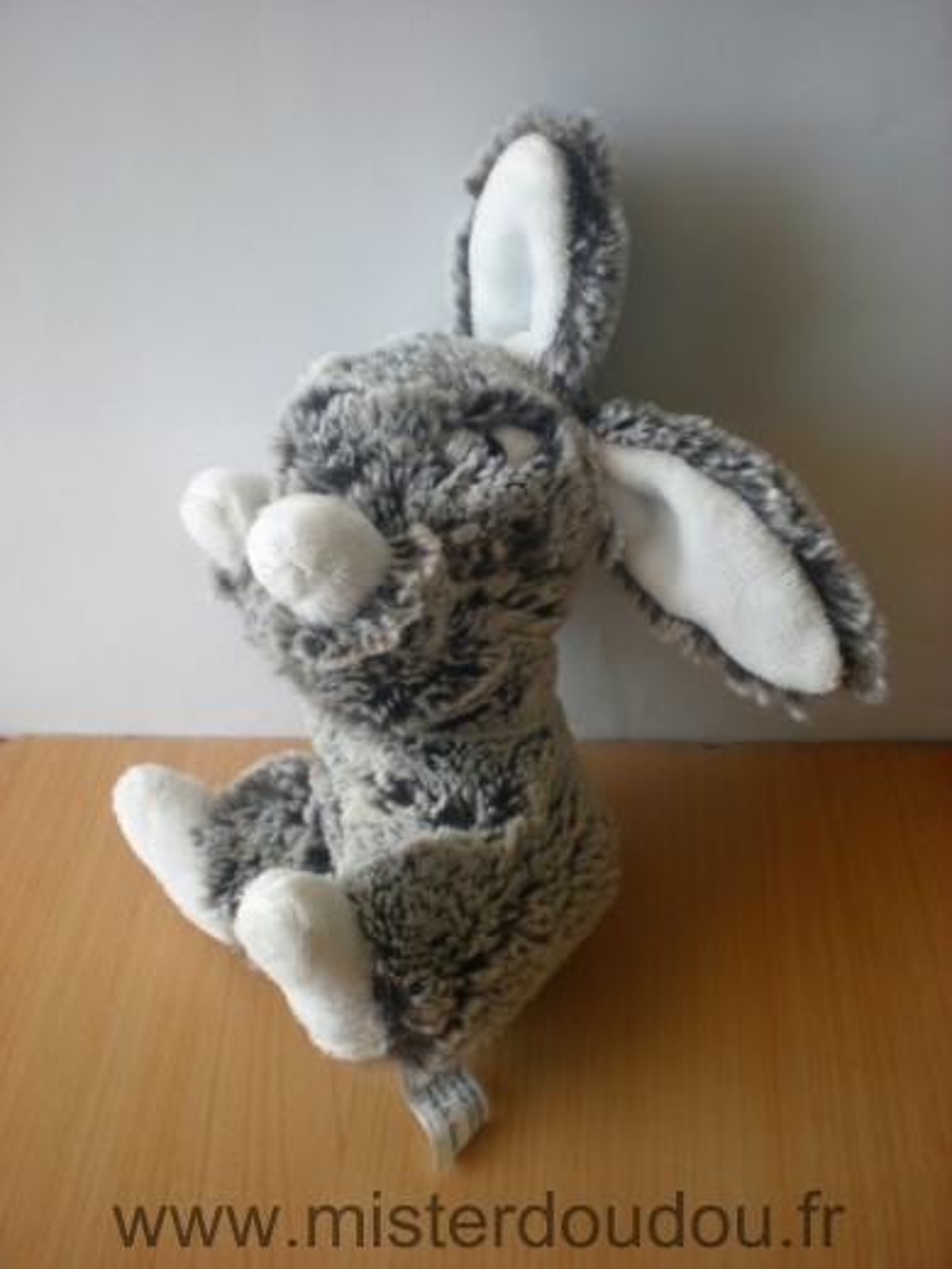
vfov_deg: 49.0
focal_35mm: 38
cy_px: 634
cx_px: 476
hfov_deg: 37.7
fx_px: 1393
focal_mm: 6.3
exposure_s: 1/75.6
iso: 64
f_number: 3.1
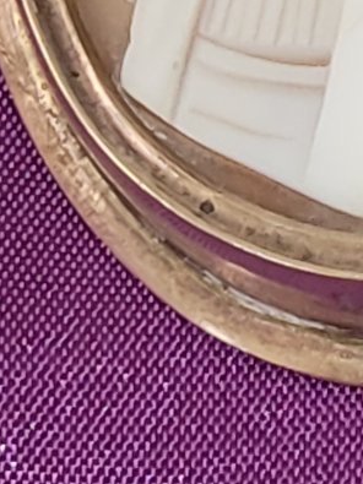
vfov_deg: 23.2
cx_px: 464
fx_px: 1105
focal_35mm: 79
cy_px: -50
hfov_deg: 17.6
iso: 64
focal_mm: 5.4
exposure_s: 1/50
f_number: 1.8
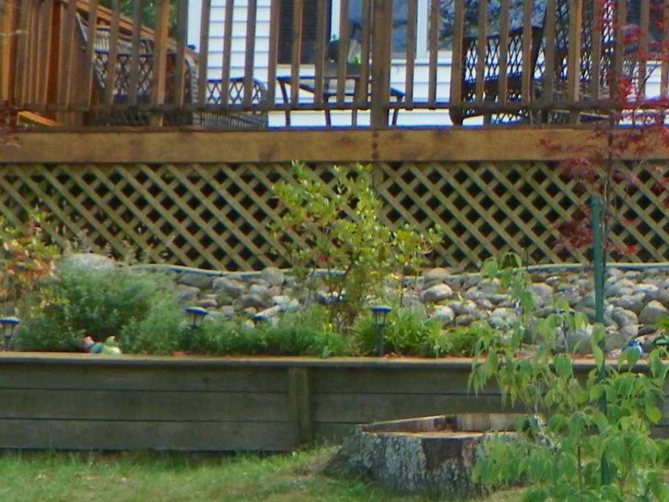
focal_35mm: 241
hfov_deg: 8.0
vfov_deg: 6.2
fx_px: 4658
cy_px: 298
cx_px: 1040
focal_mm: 13.4
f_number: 4
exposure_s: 1/60
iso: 64
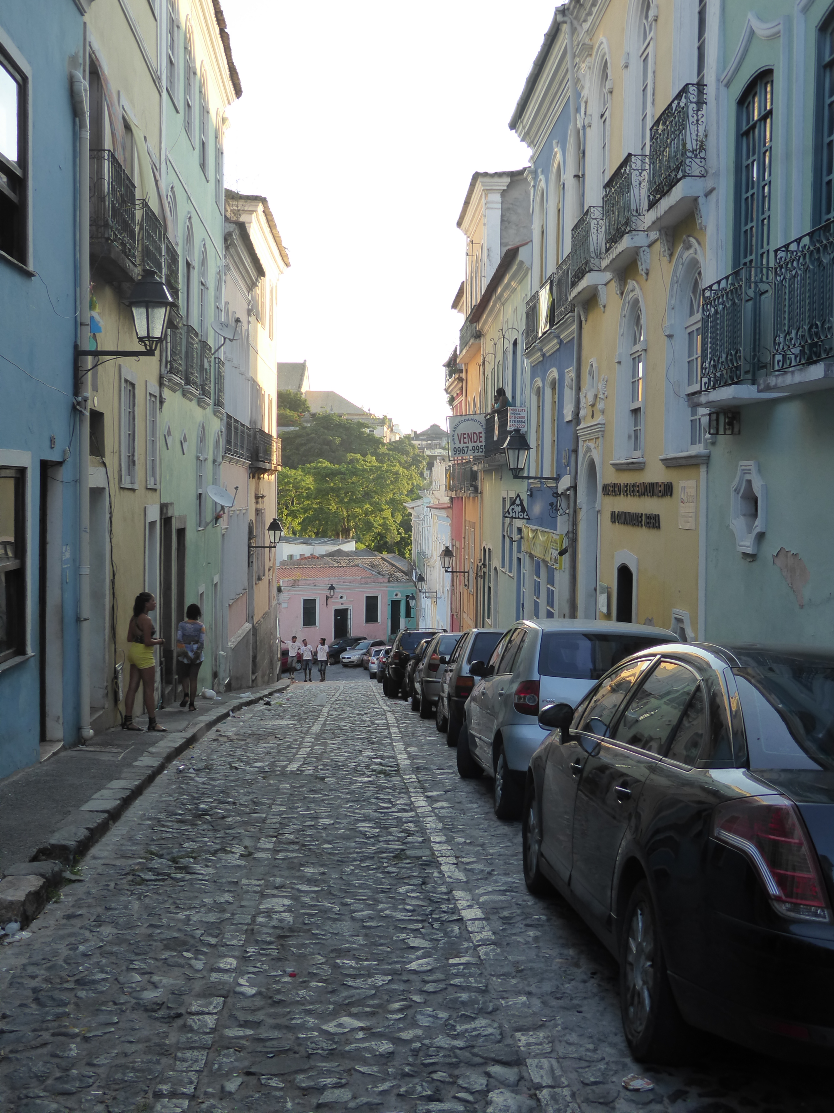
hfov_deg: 34.3
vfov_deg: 44.8
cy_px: 556
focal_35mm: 42
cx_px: 417
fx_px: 1349
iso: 160
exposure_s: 1/160
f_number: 3.8
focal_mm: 7.2
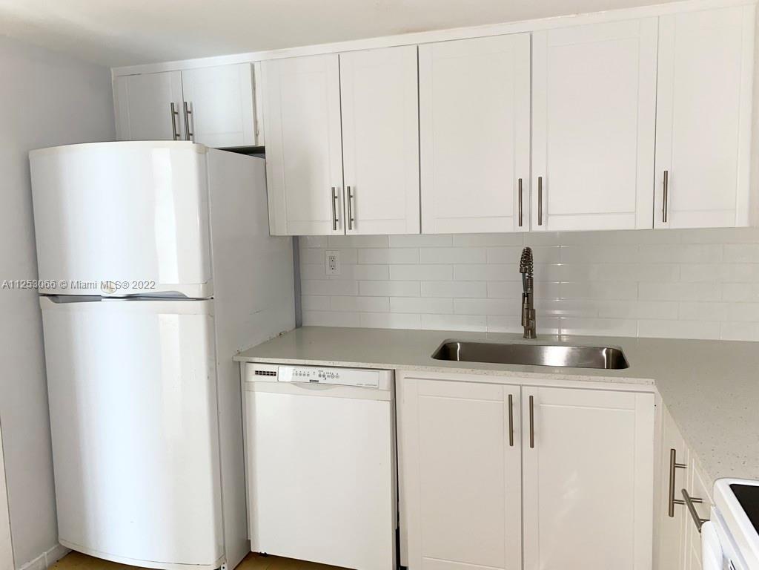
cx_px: 380
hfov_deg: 67.3
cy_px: 285
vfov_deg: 53.1
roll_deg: +2.2
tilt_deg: -6.8
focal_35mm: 26
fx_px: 570
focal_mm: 4.25
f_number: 1.8
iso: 64
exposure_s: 1/27
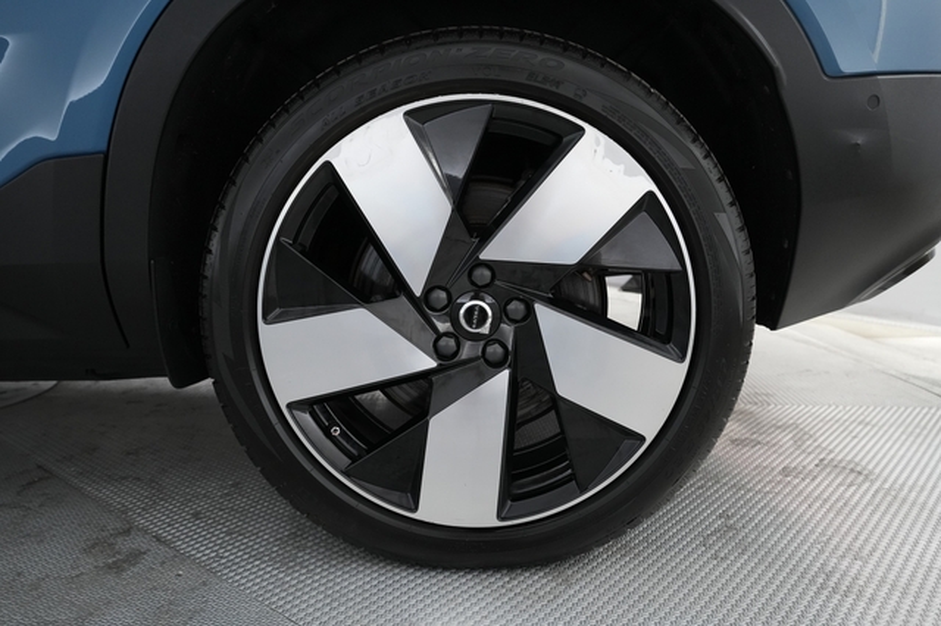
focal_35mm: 28
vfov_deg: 46.4
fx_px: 731
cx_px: 470
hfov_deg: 65.5
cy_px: 313
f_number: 4.5
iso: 3200
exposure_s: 1/100
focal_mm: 28
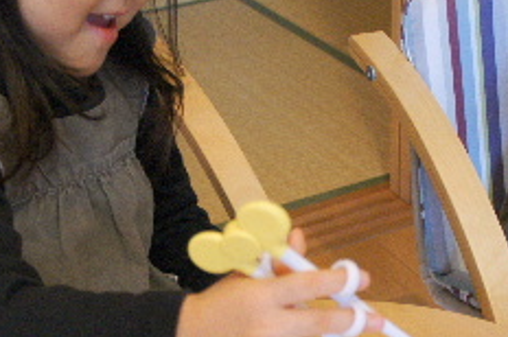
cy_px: 280
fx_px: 1184
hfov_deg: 24.2
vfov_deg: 16.1
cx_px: 266
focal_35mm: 84
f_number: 4
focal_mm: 26
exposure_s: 1/30
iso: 400
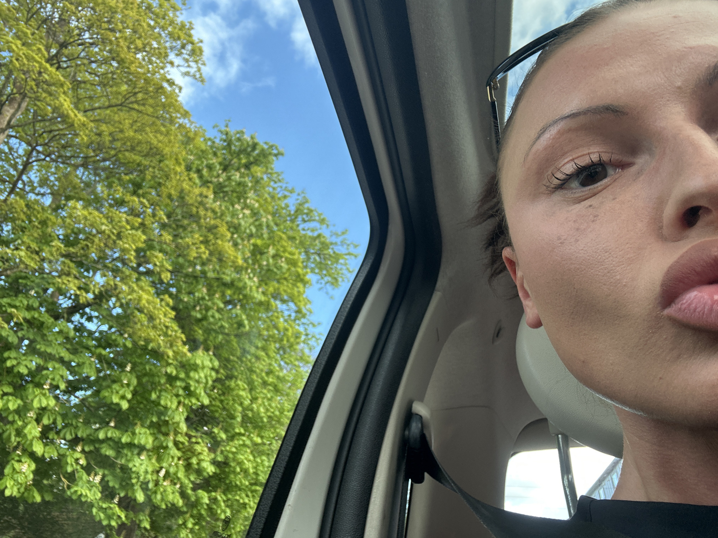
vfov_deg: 58.9
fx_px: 477
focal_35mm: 23
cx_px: 359
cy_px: 269
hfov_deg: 73.9
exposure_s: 1/118
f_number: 1.9
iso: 80
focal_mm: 2.69
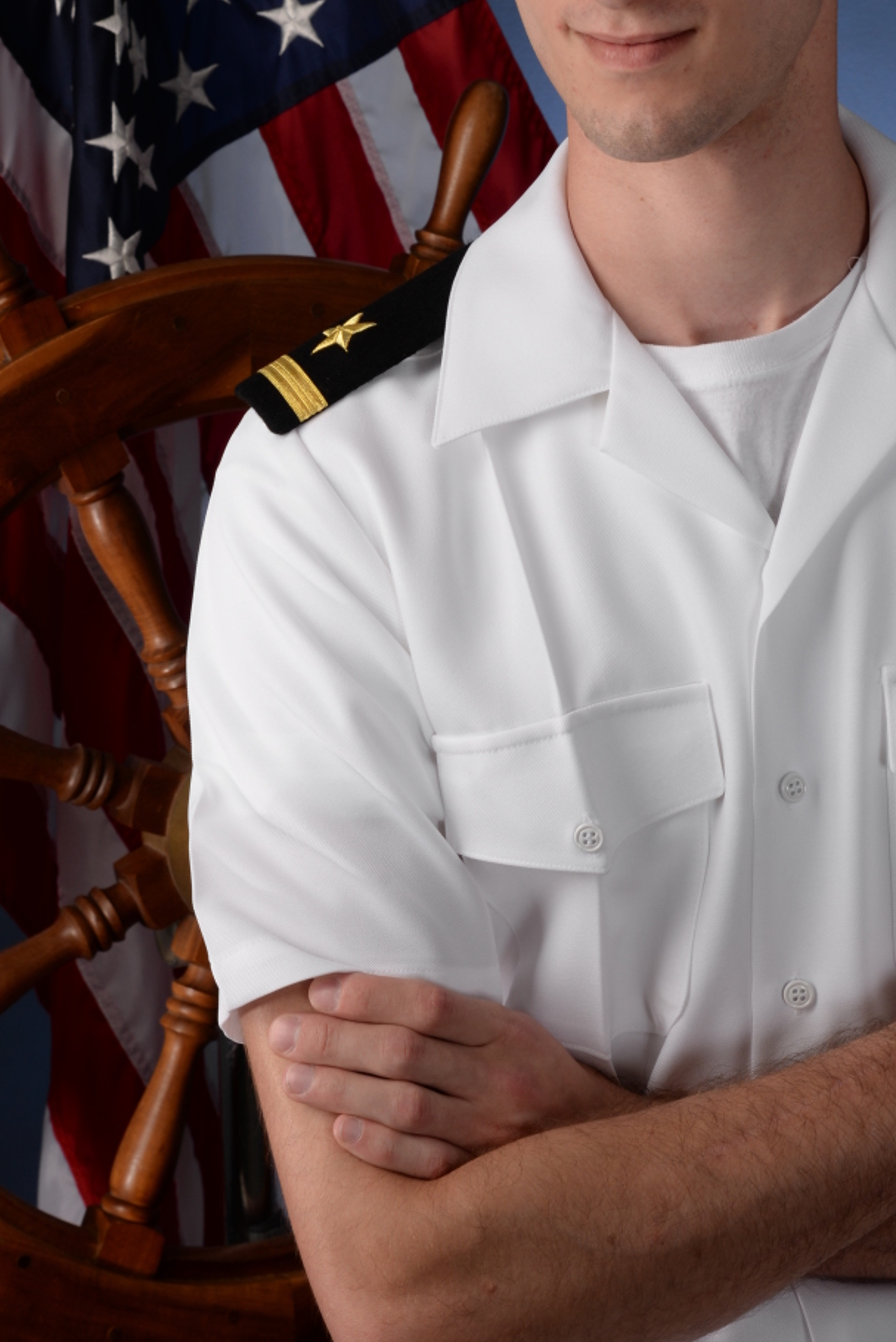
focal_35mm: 118
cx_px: 478
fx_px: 4400
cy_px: 244
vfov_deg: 17.2
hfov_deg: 11.6
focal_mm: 70
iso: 200
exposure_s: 1/200
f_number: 11
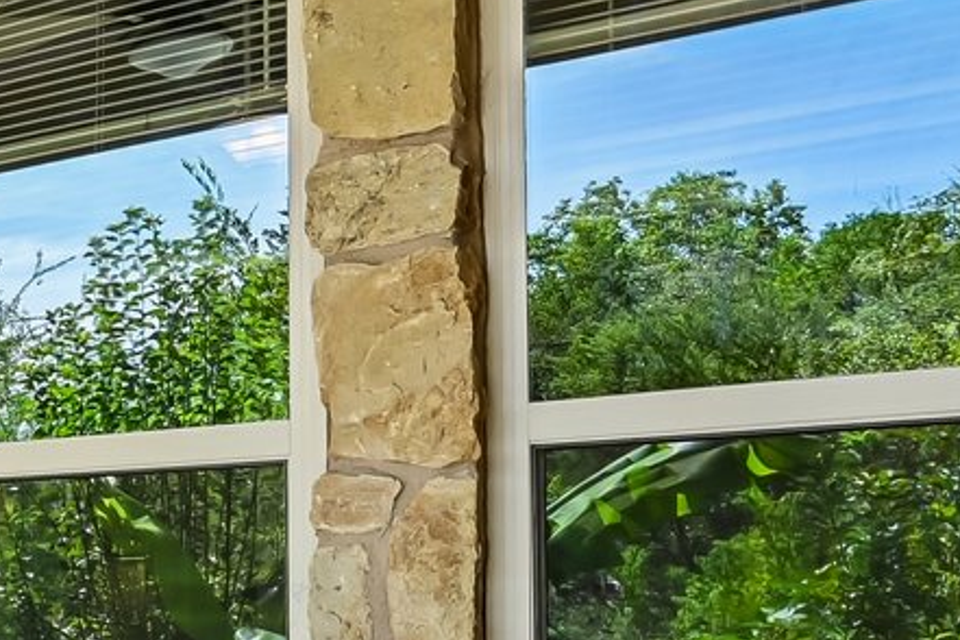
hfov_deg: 21.9
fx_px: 1733
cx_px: -690
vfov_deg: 20.4
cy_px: 615
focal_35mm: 65
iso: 100
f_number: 8
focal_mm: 14
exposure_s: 1/80
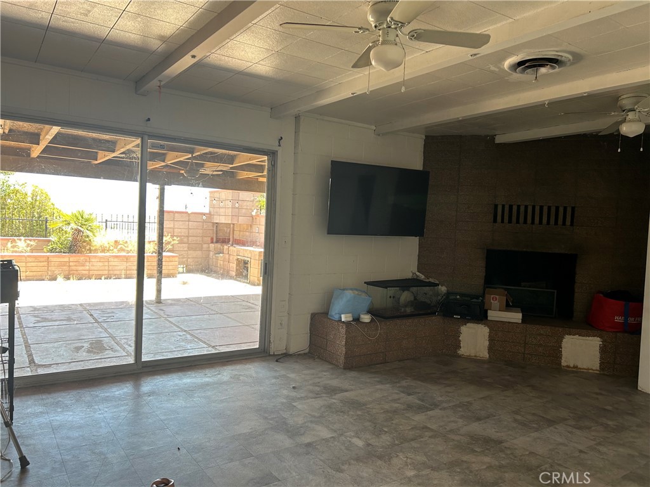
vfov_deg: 53.1
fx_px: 488
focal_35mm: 26
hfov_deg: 67.3
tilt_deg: -2.8
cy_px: 244
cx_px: 325
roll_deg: -2.8
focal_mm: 5.7
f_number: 1.5
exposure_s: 1/121
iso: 40
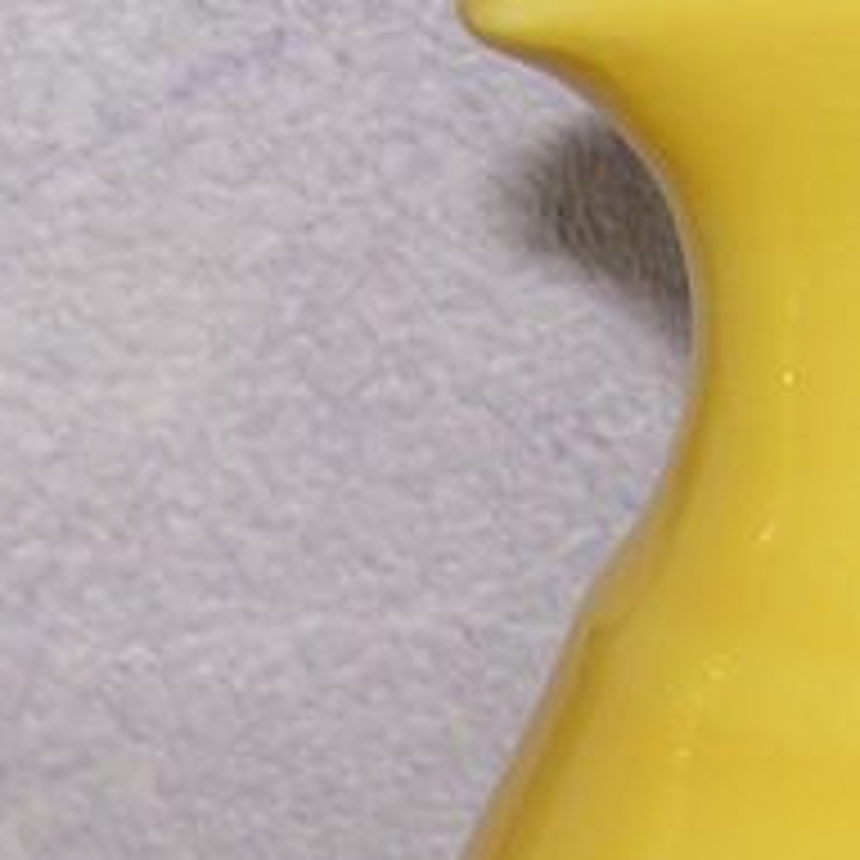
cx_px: -108
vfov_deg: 10.9
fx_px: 4413
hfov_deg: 11.0
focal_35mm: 157
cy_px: 1004
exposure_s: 1/60
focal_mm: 6.1
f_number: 2.7
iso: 64
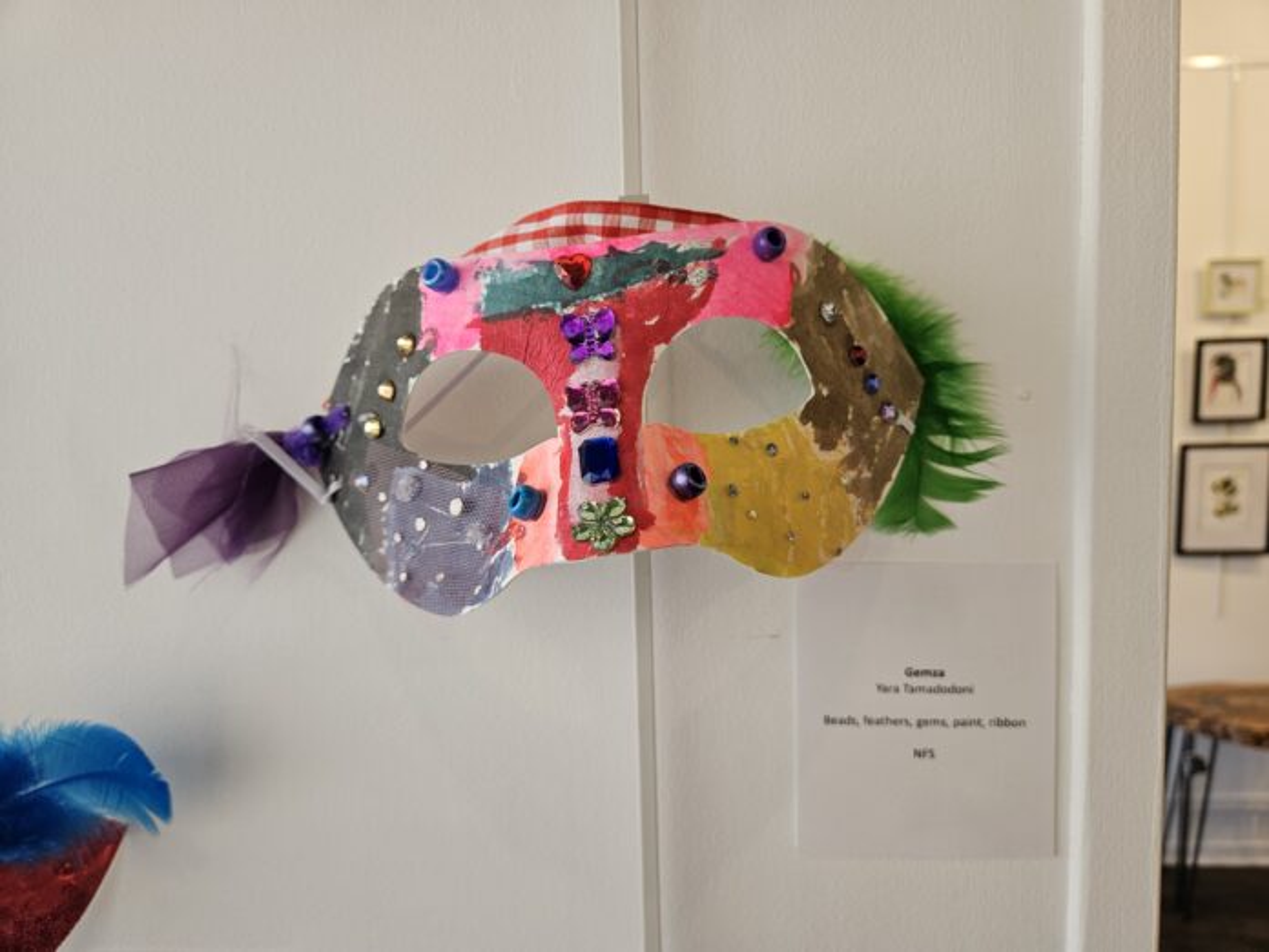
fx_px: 843
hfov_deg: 73.9
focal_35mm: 23
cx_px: 634
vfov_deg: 58.9
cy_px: 476
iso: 125
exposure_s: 1/120
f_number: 1.8
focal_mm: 5.4
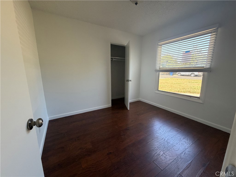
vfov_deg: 85.7
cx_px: 118
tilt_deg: -11.0
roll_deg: -0.2
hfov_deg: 102.1
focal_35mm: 14
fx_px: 95
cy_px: 88
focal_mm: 2.22
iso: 200
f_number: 2.2
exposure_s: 1/121
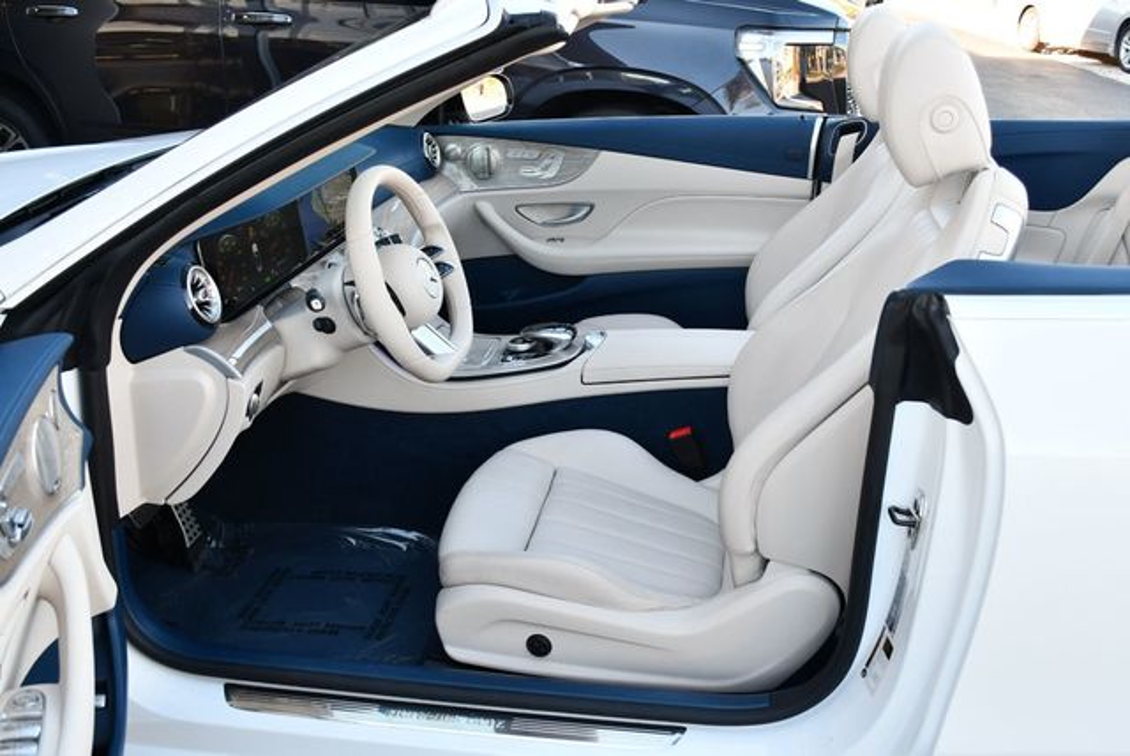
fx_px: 1131
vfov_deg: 36.9
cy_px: 378
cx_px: 565
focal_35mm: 36
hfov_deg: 53.1
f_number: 4
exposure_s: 1/250
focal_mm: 18
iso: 400
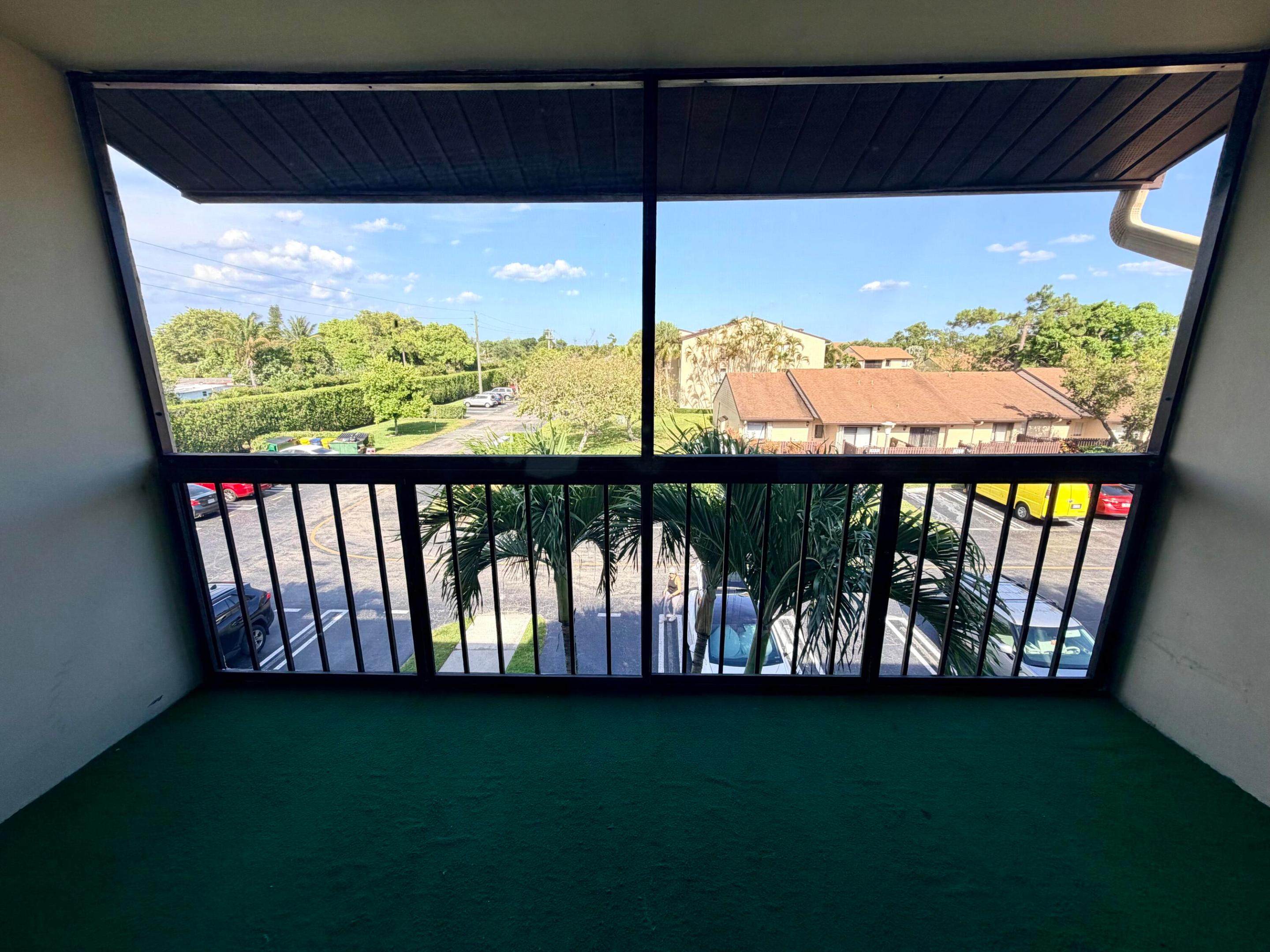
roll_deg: +1.2
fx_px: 514
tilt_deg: -14.5
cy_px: 476
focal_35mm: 14
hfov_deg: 102.1
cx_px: 635
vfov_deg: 85.7
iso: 50
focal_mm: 2.22
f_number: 2.2
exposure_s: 1/502
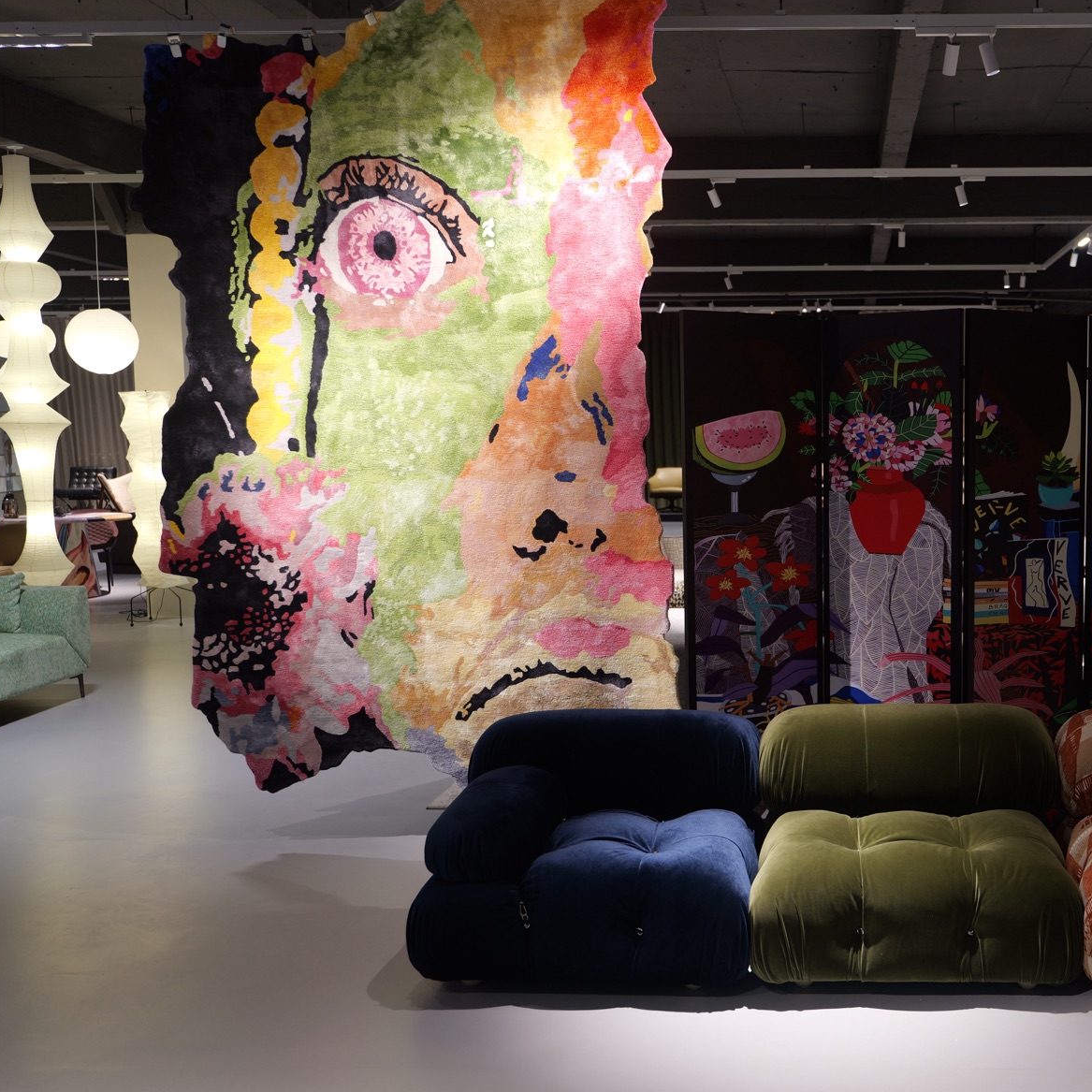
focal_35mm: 38
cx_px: 819
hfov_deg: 42.5
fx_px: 1356
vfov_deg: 43.9
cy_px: 553
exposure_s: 1/30
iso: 400
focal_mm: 29
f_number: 2.8
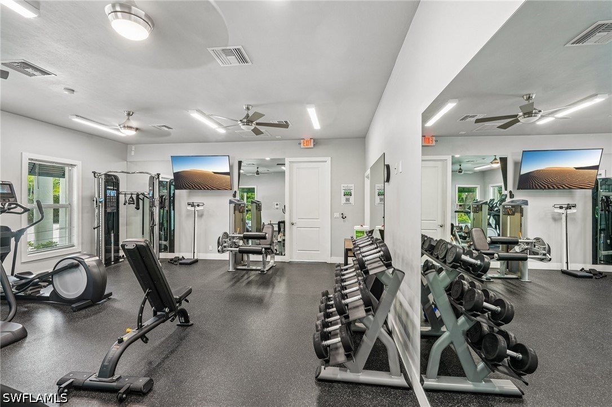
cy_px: 204
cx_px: 306
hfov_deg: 96.8
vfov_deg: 73.7
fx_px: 272
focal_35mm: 16
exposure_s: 1/5
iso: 400
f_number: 8
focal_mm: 16
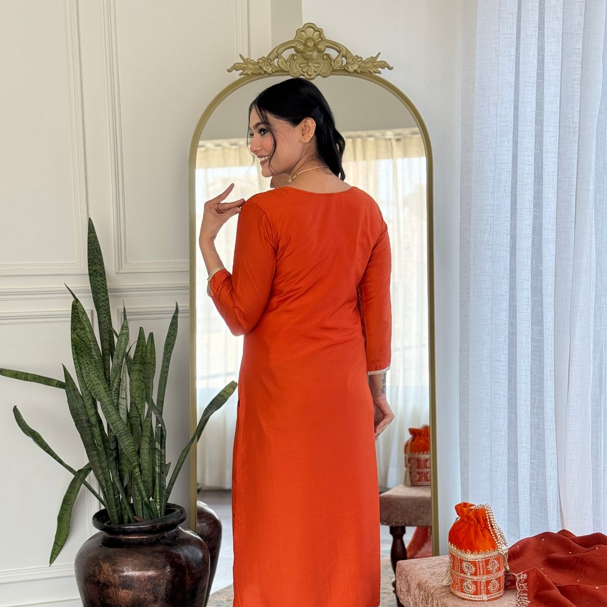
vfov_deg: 29.9
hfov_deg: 30.0
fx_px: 1131
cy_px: 391
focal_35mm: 57
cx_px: 305
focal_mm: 6.76
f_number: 1.78
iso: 200
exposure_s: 1/155
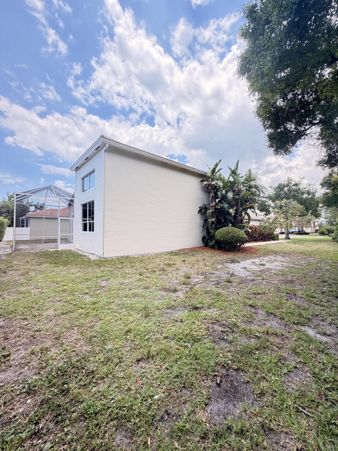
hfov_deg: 85.7
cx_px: 169
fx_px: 182
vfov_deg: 102.1
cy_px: 226
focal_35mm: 14
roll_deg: -0.5
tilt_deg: +1.9
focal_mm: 2.22
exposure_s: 1/214
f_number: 2.2
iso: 50
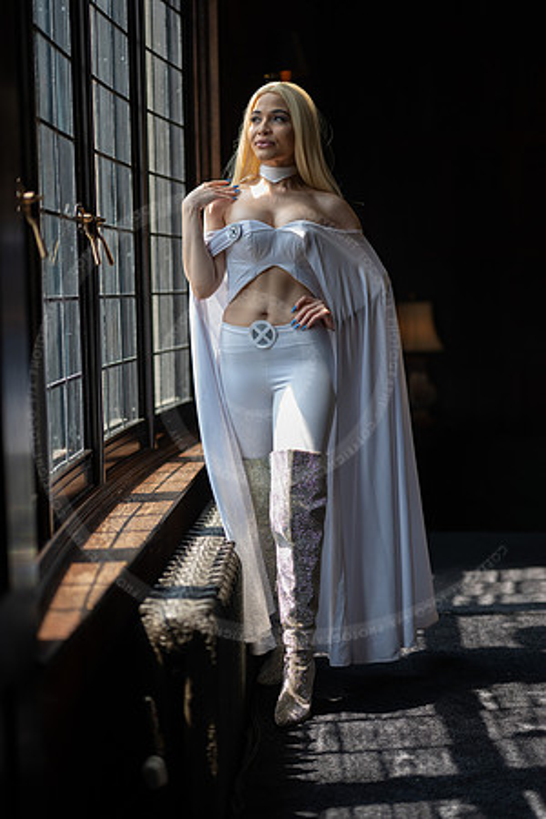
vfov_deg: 39.6
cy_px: 410
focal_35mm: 50
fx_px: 1137
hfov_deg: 27.0
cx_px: 273
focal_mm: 50
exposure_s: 1/800
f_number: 1.2
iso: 125
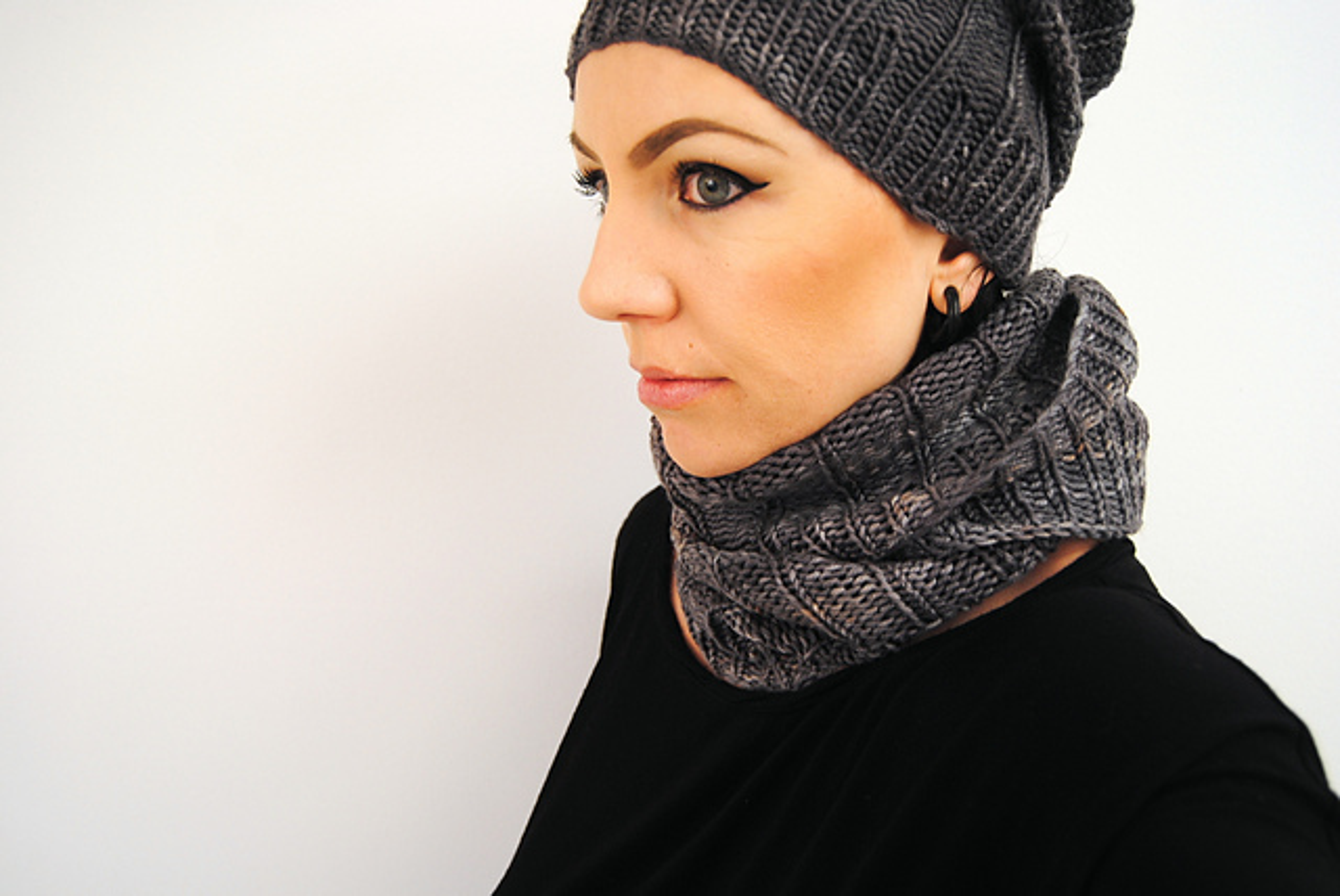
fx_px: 1285
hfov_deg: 55.1
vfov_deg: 38.4
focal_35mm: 34
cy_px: 448
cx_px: 670
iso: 200
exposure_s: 1/30
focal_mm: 23
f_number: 3.8
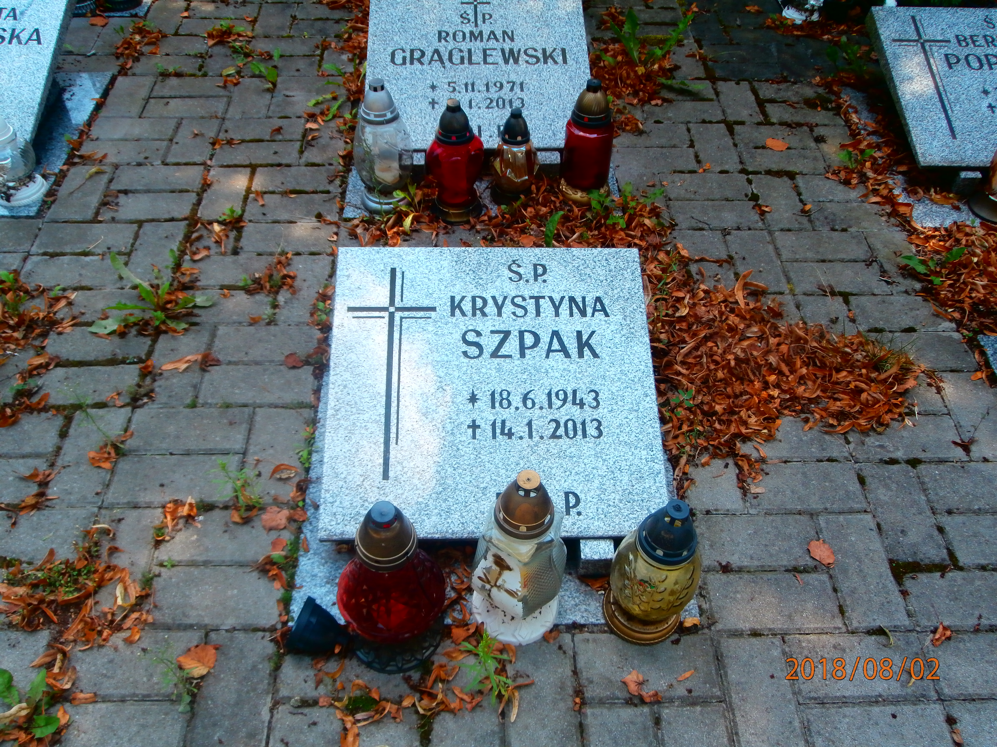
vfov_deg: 46.8
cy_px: 374
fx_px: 864
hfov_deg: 60.0
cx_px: 498
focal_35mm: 30
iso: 100
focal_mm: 5.36
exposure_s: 1/160
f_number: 3.5
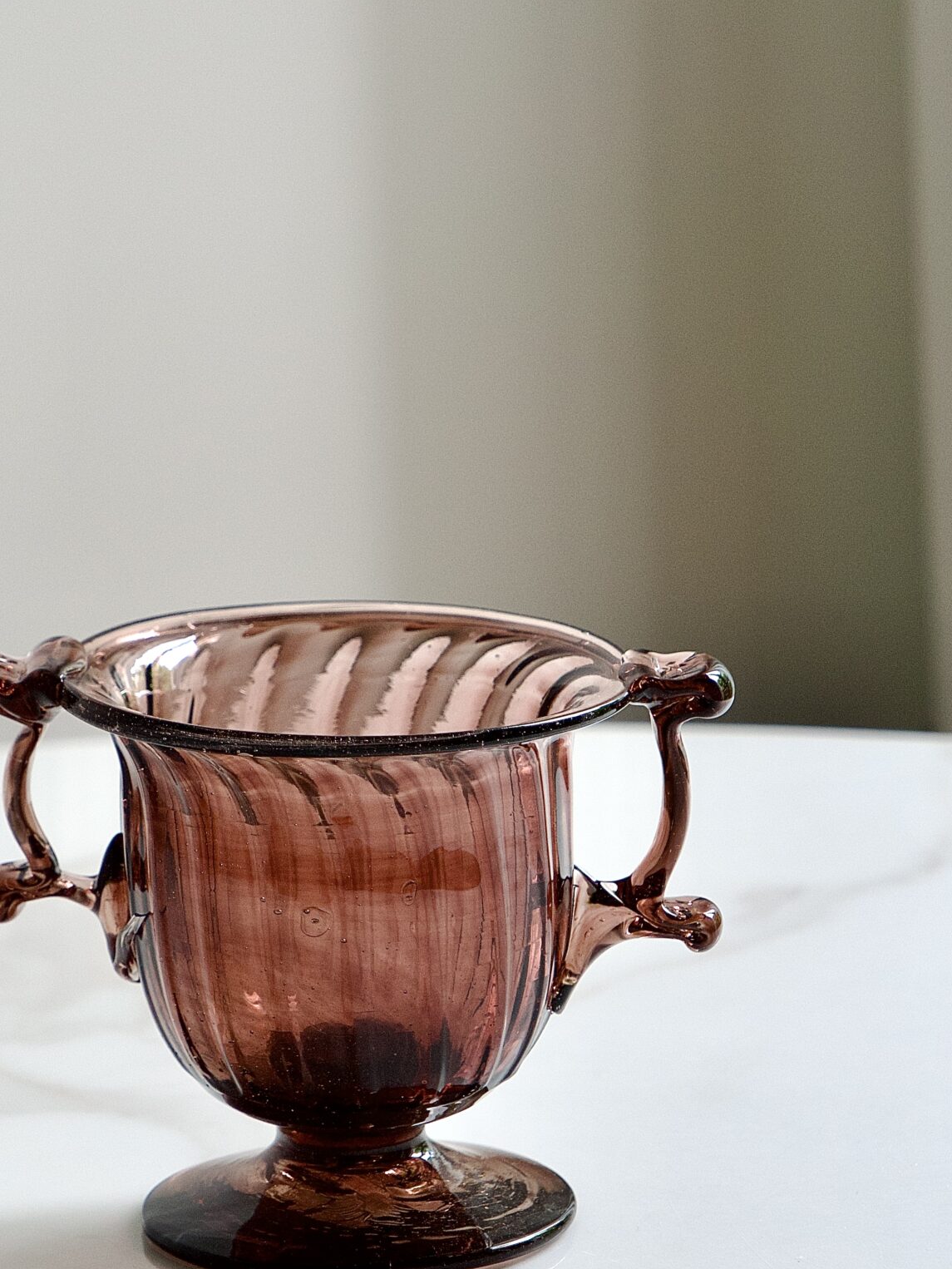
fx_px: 5902
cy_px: 791
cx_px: 346
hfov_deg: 9.2
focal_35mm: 161
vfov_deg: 12.3
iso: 250
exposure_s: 1/125
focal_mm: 60
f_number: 4
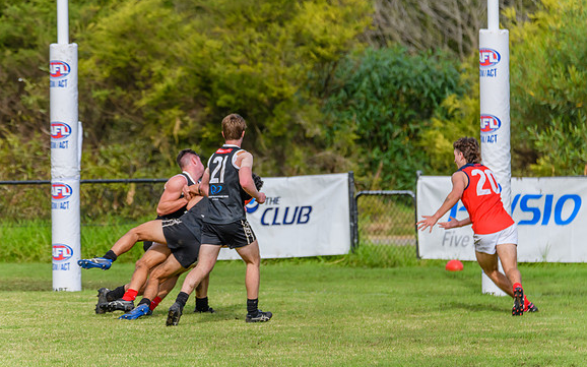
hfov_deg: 4.7
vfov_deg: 3.0
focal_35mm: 445
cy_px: 197
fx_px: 7118
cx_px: 271
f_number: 7.1
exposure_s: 1/2000
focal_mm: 400
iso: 800
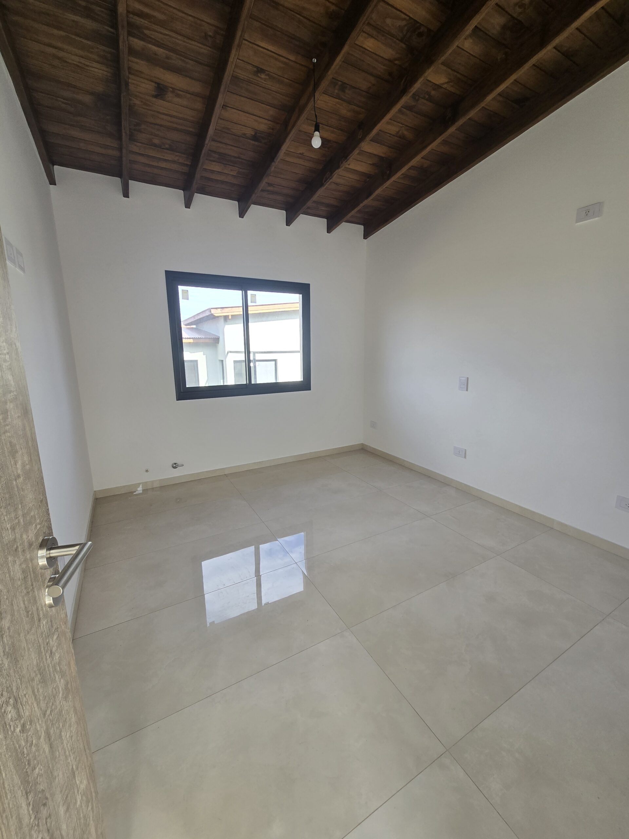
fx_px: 315
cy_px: 420
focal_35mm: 13
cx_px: 314
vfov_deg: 106.2
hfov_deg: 89.9
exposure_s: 1/131
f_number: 2.2
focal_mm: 2.2
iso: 50
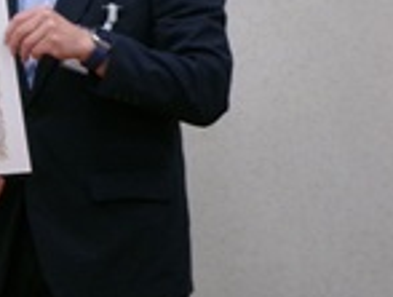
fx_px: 2891
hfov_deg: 7.7
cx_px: -139
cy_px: 70
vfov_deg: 5.9
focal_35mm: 254
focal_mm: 14
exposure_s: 1/30
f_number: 5.4
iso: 400
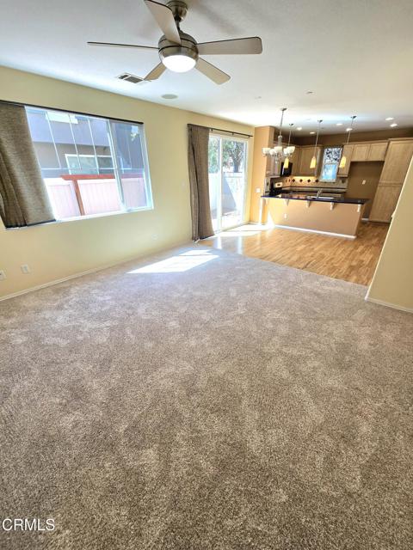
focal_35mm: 13
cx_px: 206
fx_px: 207
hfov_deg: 89.9
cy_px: 275
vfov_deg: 106.2
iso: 50
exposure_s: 1/139
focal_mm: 2.2
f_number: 2.2
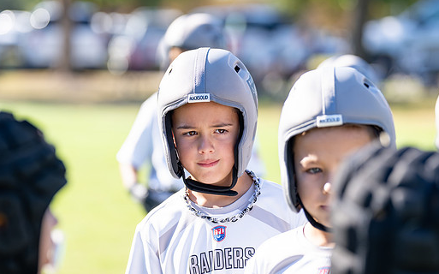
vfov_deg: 7.7
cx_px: 215
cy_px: 148
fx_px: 2045
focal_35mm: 171
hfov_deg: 12.3
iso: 250
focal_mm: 119
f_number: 2.8
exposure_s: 1/1600
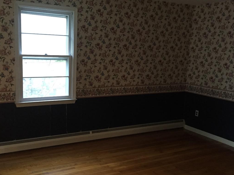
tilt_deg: -10.0
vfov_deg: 35.1
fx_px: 277
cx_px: 108
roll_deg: -2.6
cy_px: 96
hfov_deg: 45.7
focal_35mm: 41
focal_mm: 4.15
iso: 250
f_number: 2.2
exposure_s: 1/24
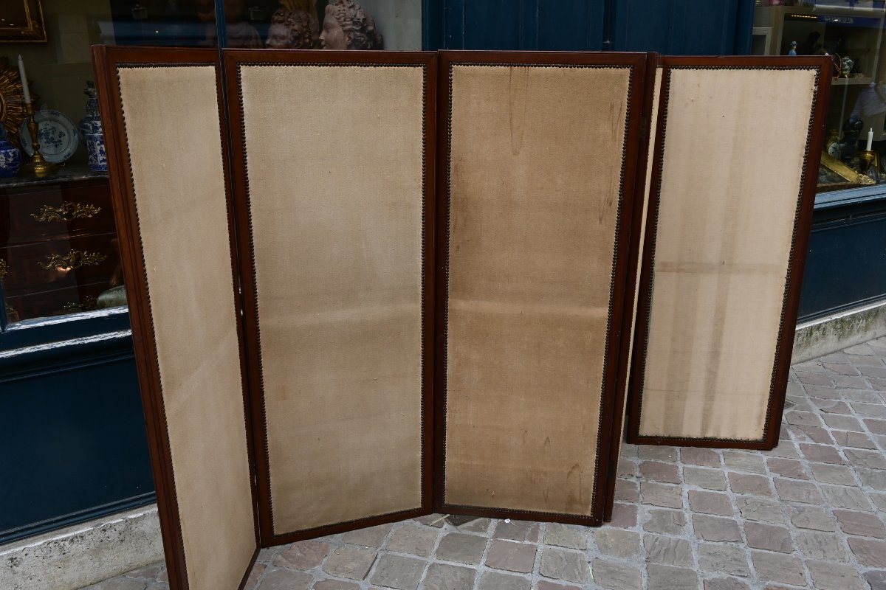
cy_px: 295
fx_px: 738
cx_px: 443
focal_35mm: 30
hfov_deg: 61.9
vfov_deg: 43.6
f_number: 11
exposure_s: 1/100
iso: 400
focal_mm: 20
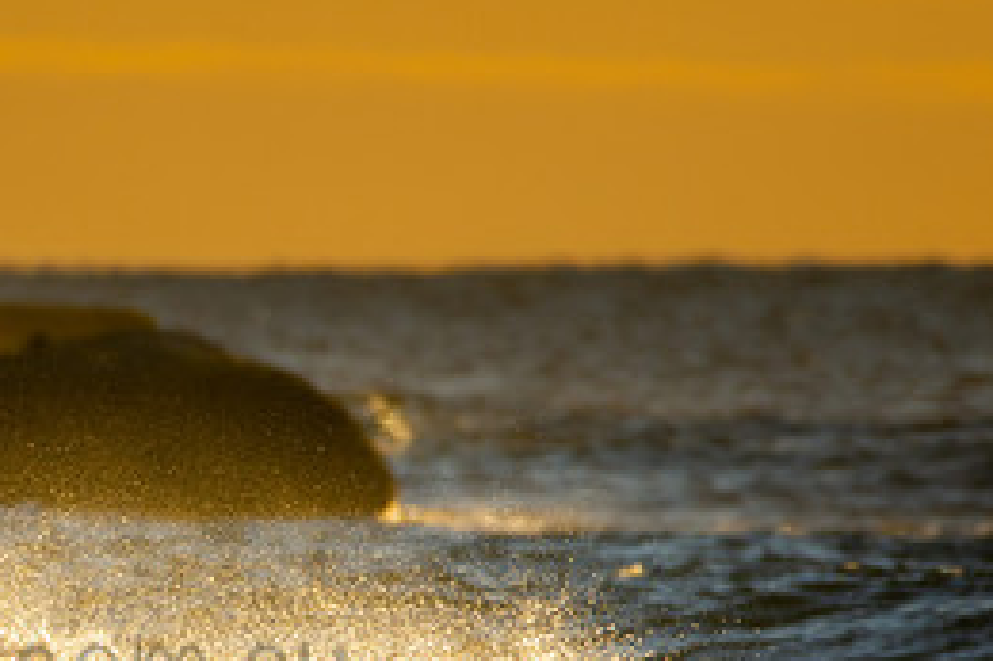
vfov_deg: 0.8
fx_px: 47632
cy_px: 629
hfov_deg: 1.2
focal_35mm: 1728
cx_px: -57
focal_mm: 500
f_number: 5.6
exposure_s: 1/1250
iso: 250
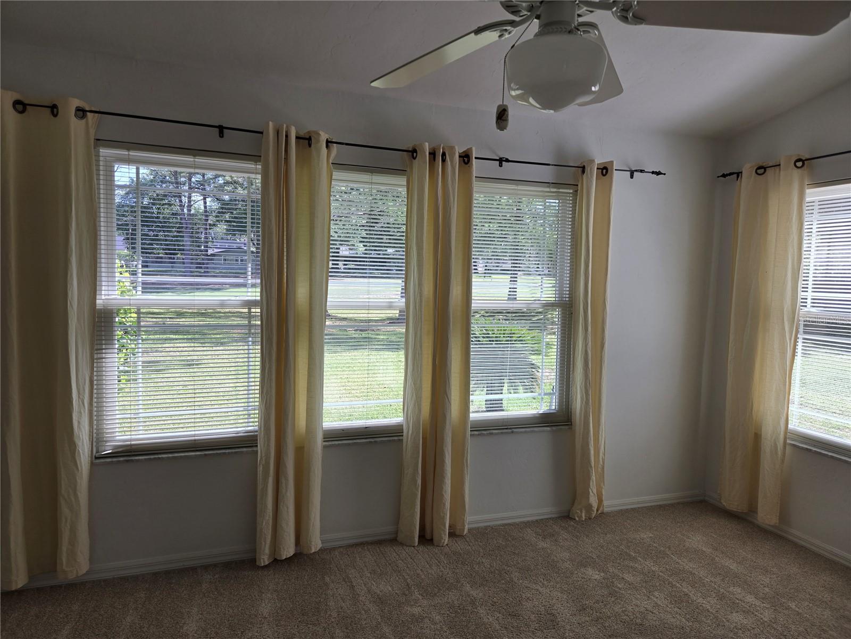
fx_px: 565
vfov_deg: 58.9
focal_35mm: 23
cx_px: 426
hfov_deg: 73.9
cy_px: 320
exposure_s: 1/259
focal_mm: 5.4
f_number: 1.8
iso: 25
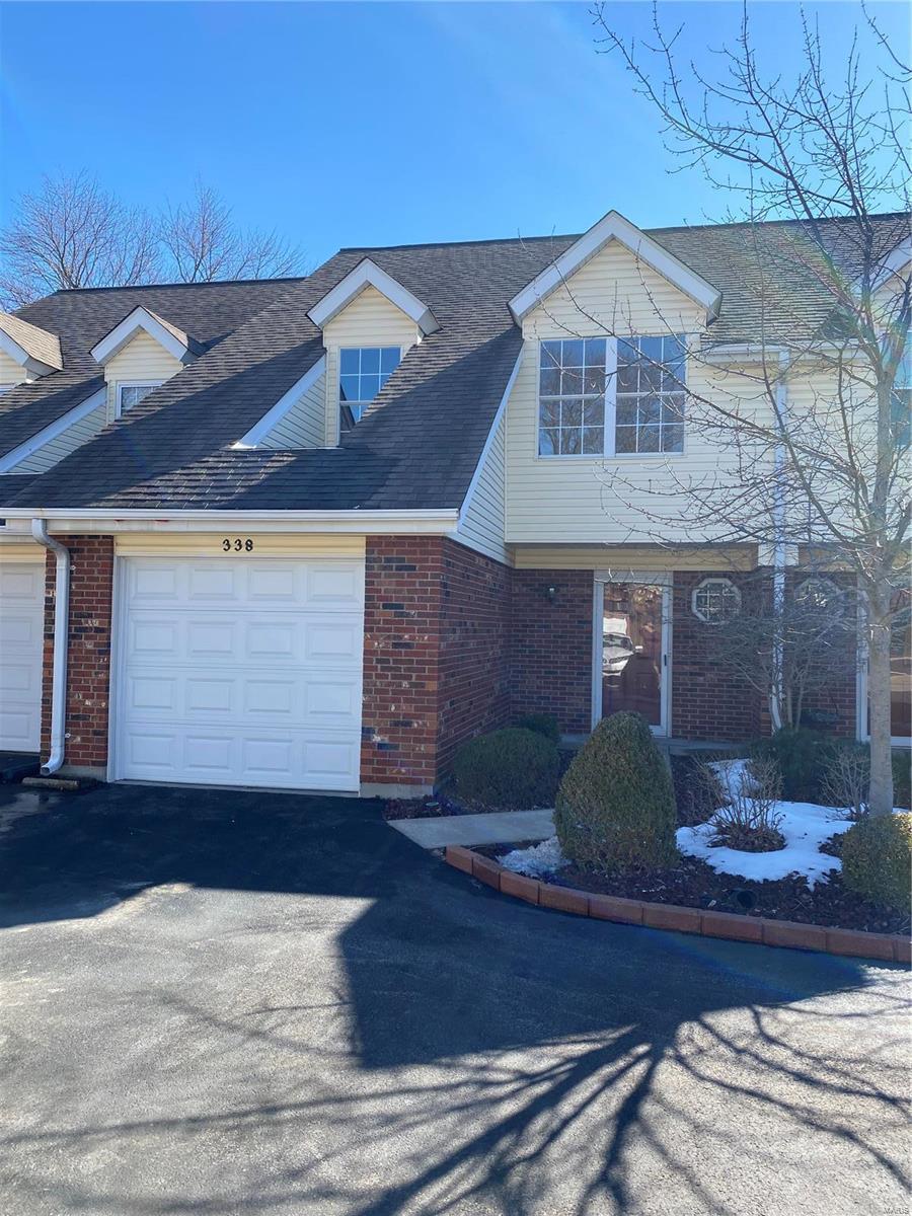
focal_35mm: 26
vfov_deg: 67.3
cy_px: 608
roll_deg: -0.1
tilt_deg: +2.4
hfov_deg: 53.1
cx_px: 456
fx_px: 913
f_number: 1.8
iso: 32
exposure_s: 1/1287
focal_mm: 4.25
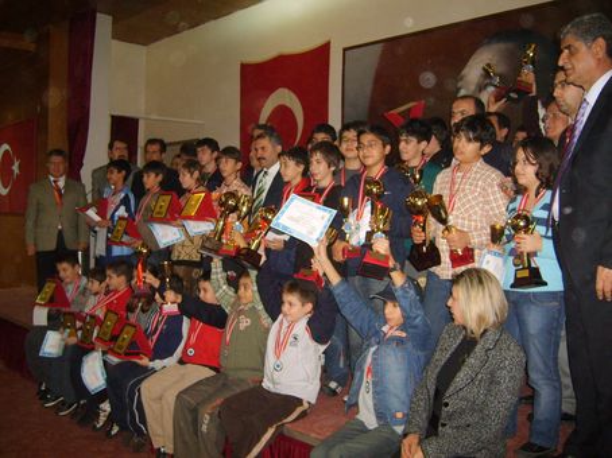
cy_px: 229
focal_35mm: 35
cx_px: 306
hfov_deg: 52.7
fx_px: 618
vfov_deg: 40.7
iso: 235
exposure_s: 1/45
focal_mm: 5.8
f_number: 2.8
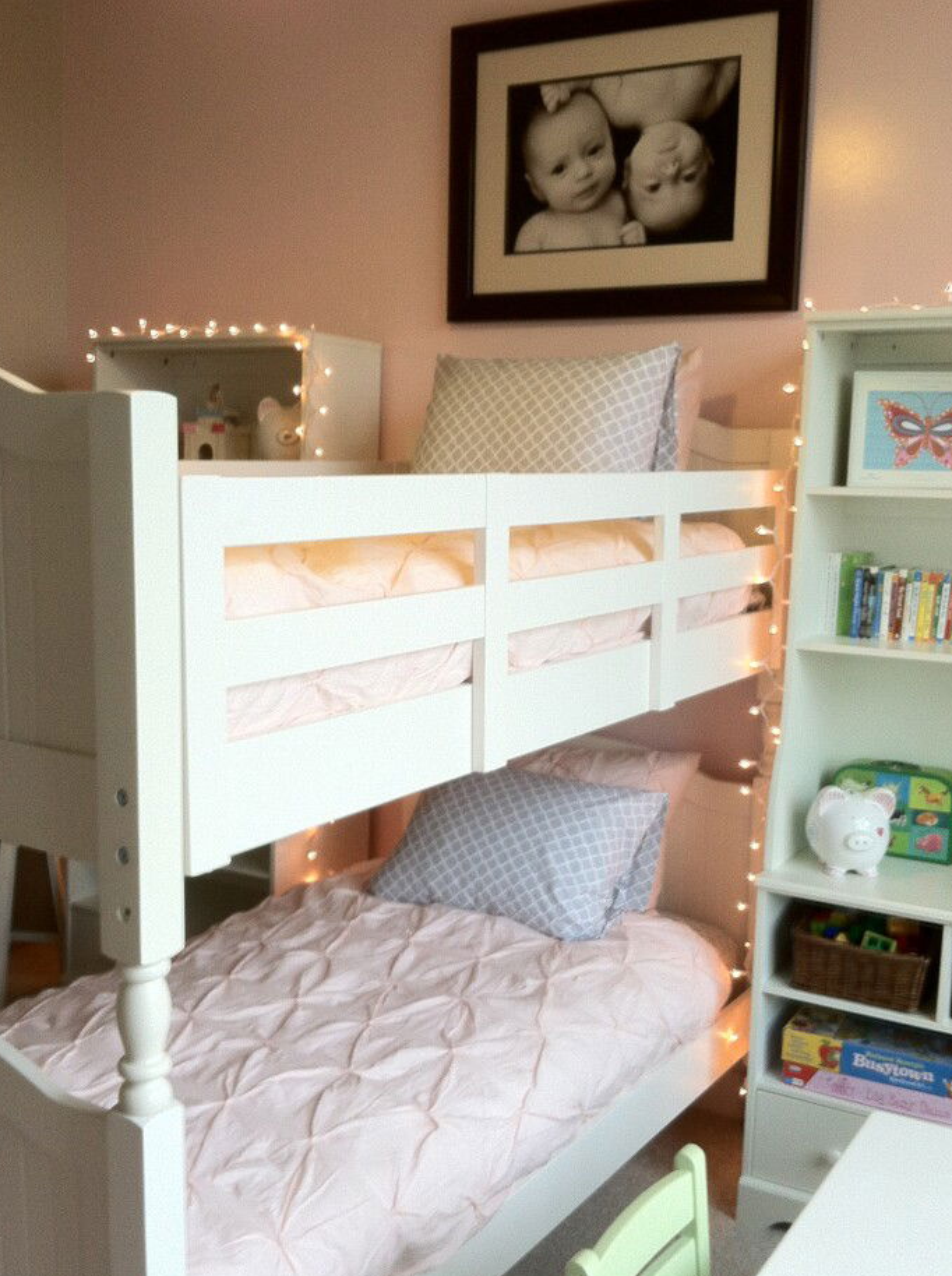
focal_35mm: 39
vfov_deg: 47.9
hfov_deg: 36.7
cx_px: 476
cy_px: 655
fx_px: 1435
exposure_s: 1/20
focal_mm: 3.85
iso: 80
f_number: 2.8
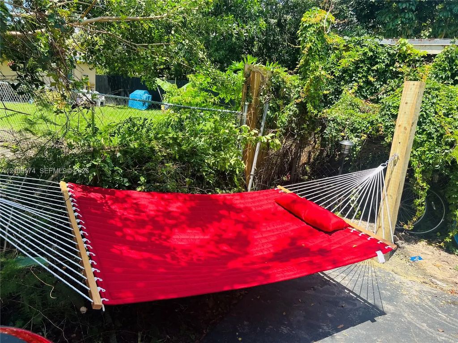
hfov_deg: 67.3
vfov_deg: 53.1
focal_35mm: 26
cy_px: 172
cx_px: 229
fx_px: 344
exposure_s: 1/1112
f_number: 1.5
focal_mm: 5.7
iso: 50
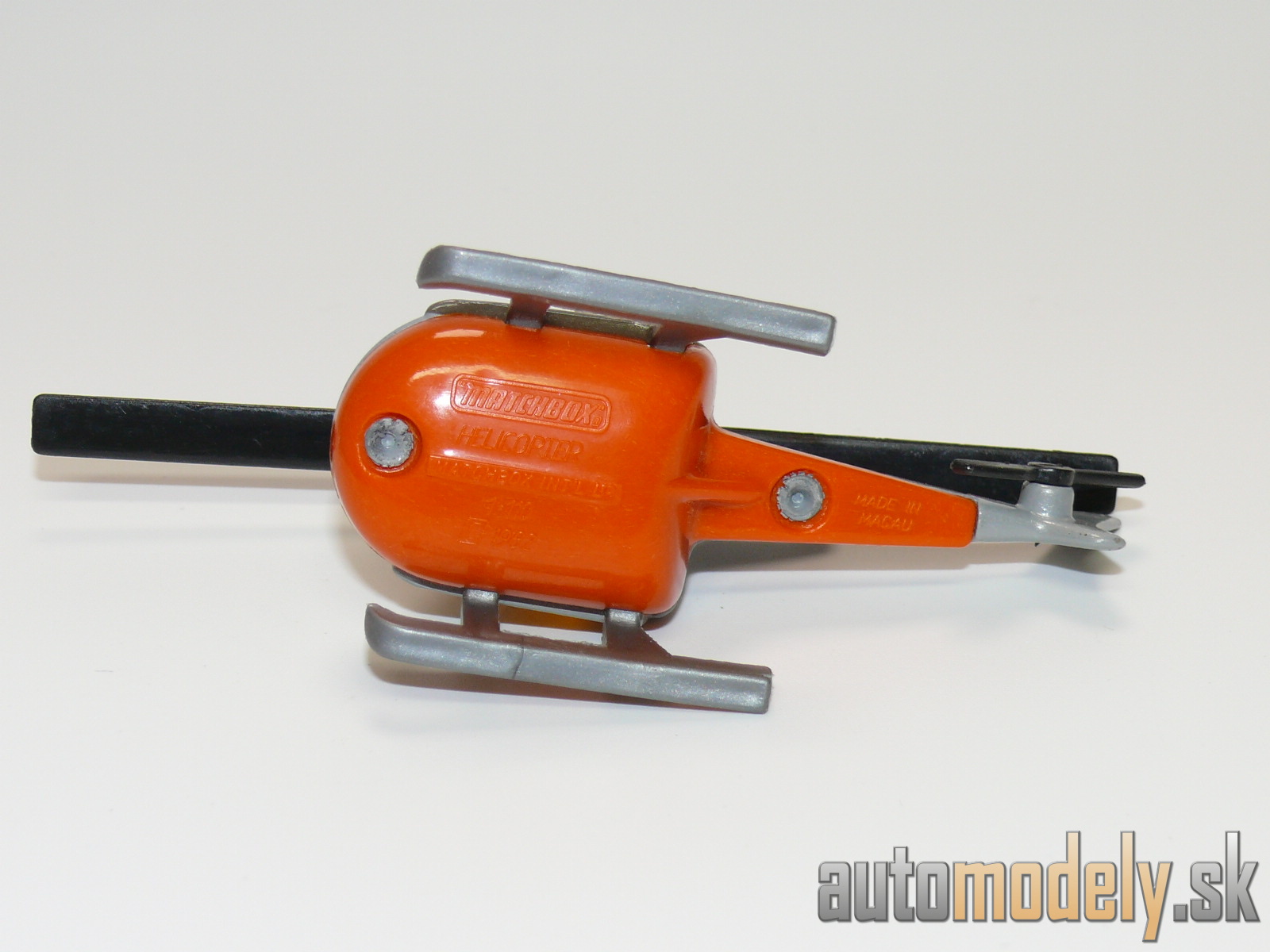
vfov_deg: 19.9
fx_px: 2715
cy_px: 476
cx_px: 635
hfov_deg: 26.3
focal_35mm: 74
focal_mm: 11.2
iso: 100
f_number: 4
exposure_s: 1/30
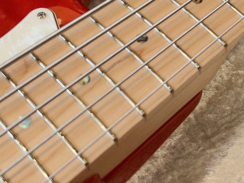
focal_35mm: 61
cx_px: 185
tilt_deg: -46.2
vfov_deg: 23.4
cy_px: 18
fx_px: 430
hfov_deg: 31.1
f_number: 1.8
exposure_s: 1/120
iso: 200
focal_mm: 6.93
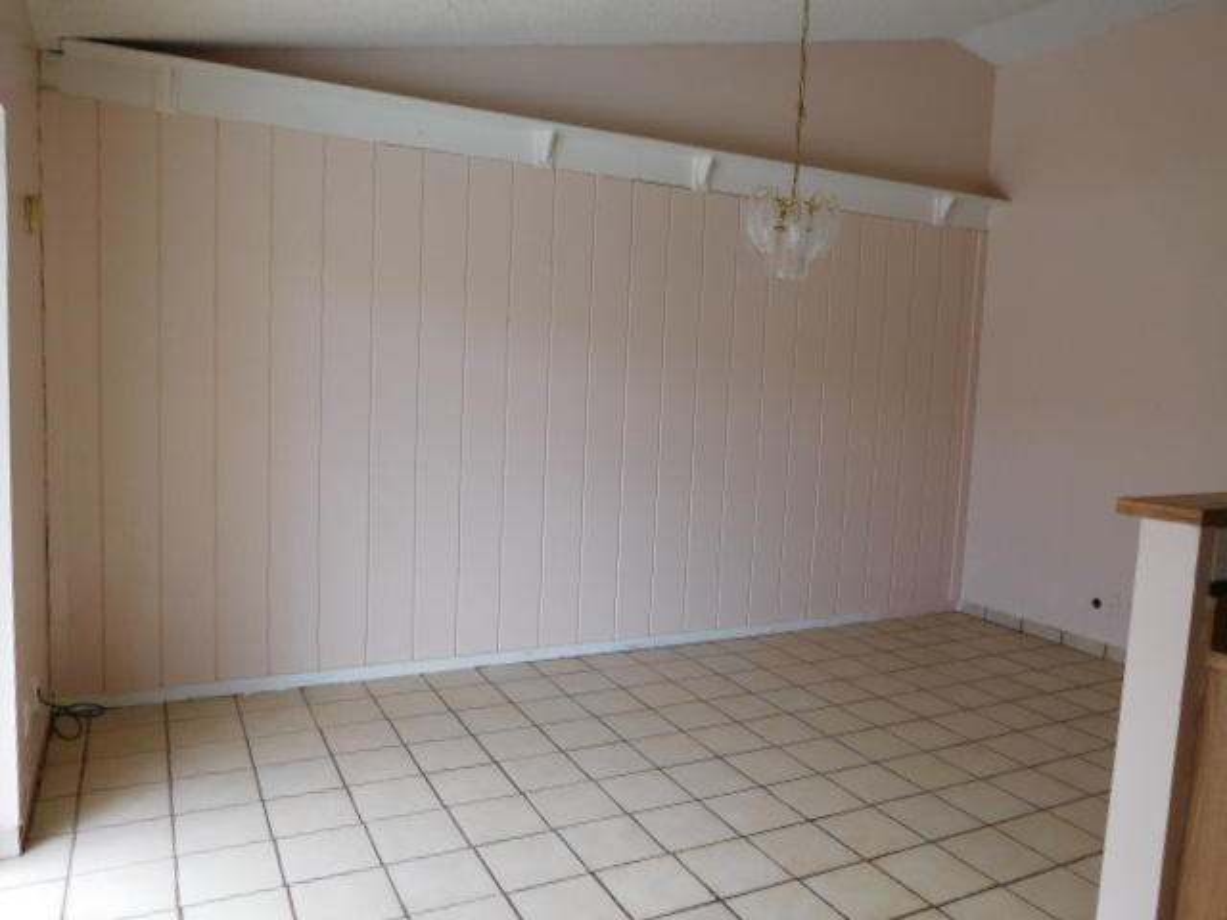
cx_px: 614
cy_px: 460
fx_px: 886
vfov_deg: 54.9
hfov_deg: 69.4
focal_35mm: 25
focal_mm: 4.5
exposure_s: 1/50
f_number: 3.4
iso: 125
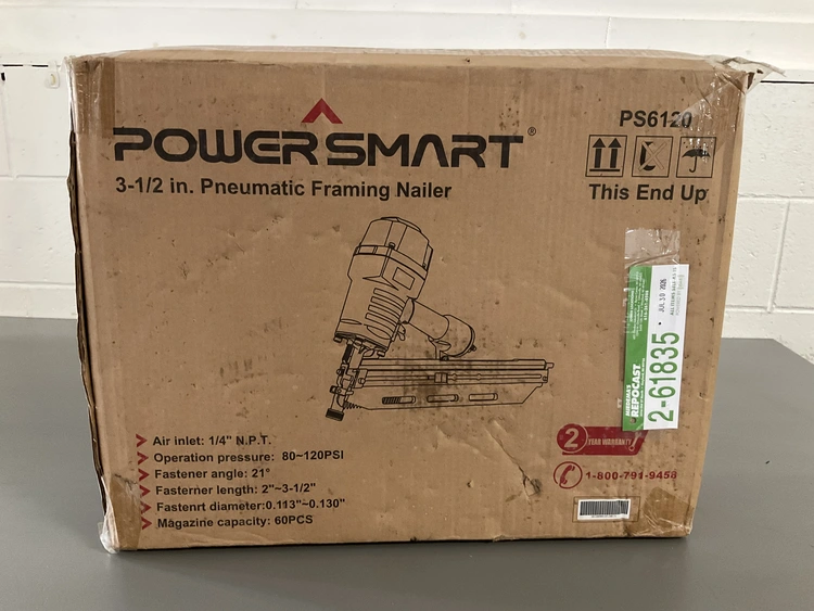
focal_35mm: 29
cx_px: 407
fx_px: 682
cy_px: 306
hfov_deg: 61.6
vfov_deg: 48.3
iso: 200
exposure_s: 1/40
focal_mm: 3
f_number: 1.8
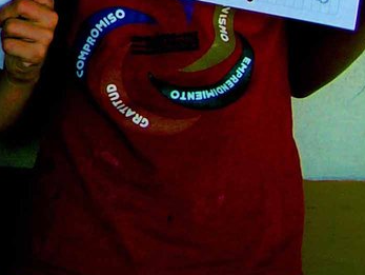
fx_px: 1182
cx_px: -153
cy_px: -104
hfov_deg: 16.3
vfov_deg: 12.7
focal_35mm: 112
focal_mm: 5.8
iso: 50
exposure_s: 1/60
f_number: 4
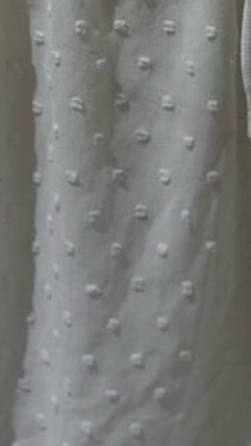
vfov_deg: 16.9
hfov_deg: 10.0
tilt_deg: -15.4
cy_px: -113
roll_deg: -0.3
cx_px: 302
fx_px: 1418
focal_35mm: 120
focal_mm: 5.7
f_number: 1.5
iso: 125
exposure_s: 1/65
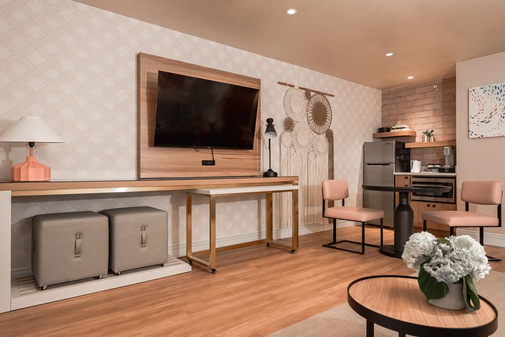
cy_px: 168
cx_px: 252
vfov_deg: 55.2
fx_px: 323
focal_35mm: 23
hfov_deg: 76.1
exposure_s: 1/80
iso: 1000
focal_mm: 23
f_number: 5
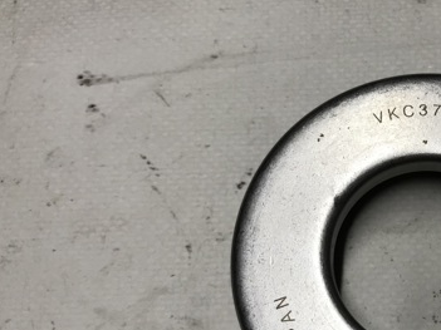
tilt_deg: -75.8
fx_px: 650
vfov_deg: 28.2
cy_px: 238
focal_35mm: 51
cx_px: 373
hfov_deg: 35.8
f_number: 1.8
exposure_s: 1/100
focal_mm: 3.99
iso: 32
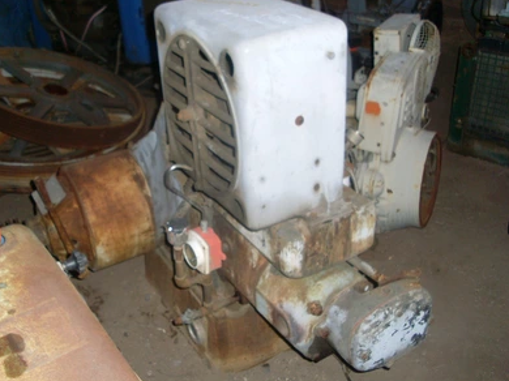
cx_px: 249
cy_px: 189
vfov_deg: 36.8
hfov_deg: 47.9
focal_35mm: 39
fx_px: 573
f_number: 3
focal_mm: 6.3
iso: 100
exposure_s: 1/45
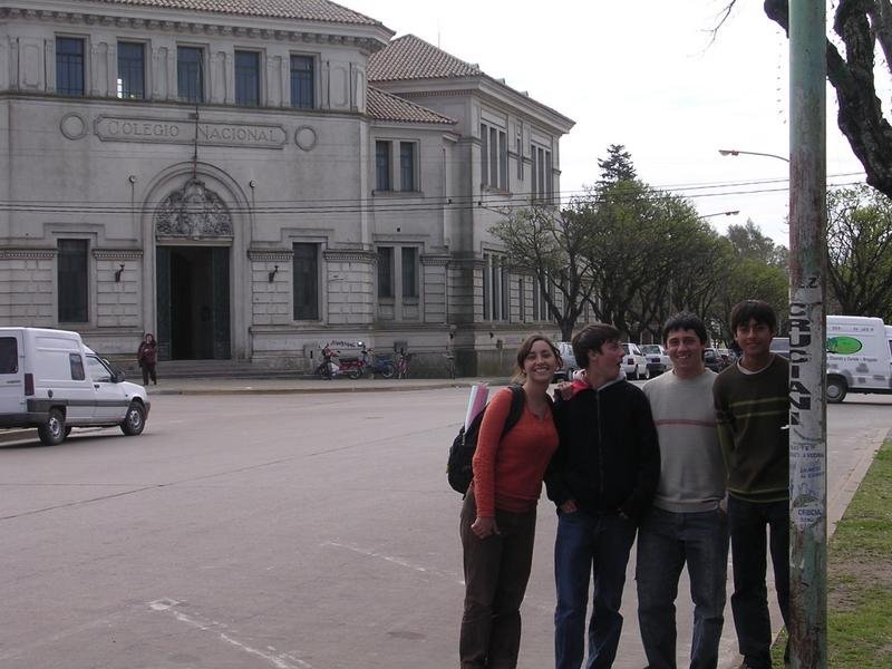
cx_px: 446
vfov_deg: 21.9
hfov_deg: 29.0
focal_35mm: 67
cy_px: 334
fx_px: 1726
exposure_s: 1/437
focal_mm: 10.2
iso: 100
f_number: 3.6
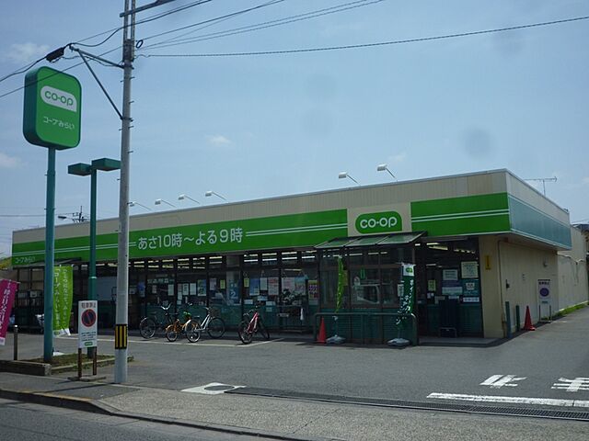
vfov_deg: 39.7
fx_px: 613
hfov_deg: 51.4
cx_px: 294
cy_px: 220
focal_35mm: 36
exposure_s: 1/800
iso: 80
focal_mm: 6.3
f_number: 5
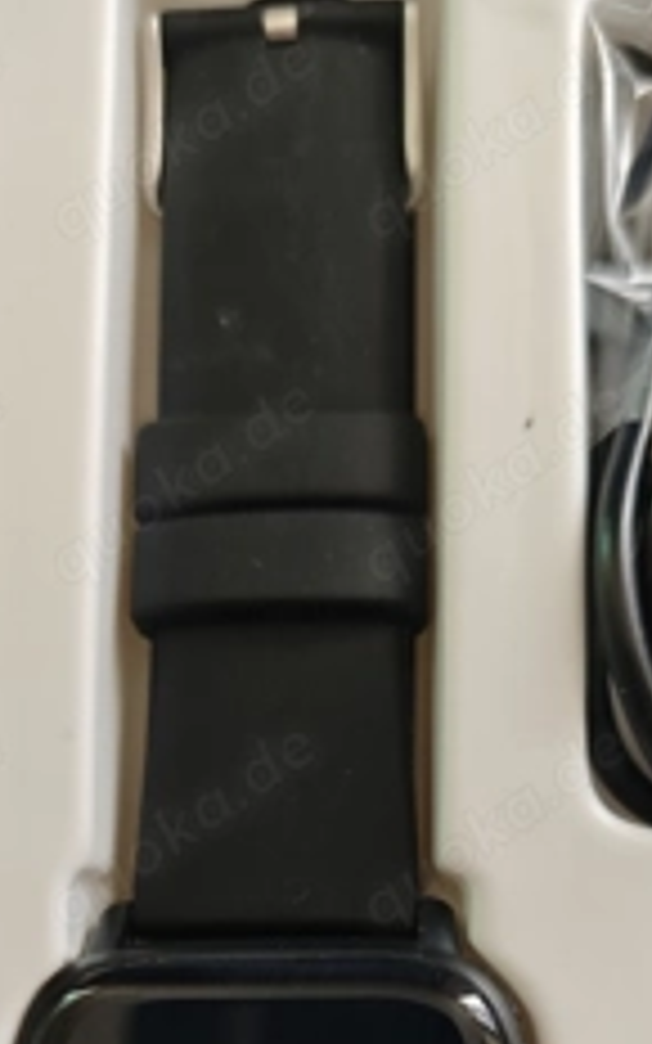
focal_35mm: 42
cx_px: 346
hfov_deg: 30.5
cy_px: 896
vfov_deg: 43.9
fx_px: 1194
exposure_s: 1/60
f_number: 1.62
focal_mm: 6.55
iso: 200
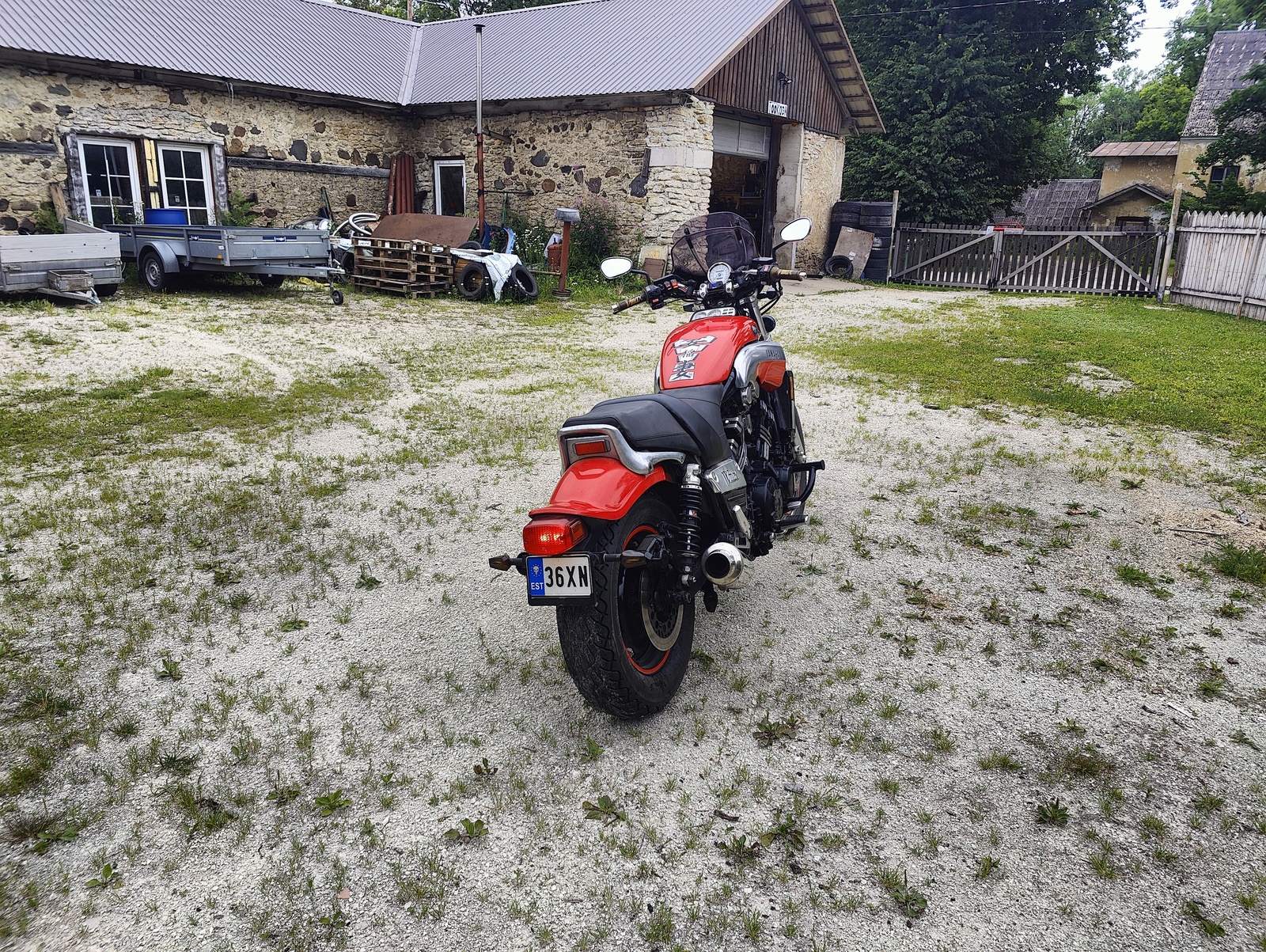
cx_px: 633
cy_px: 476
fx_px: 842
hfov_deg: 73.9
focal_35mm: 23
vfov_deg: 59.0
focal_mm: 6.06
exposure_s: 1/148
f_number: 1.8
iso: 50
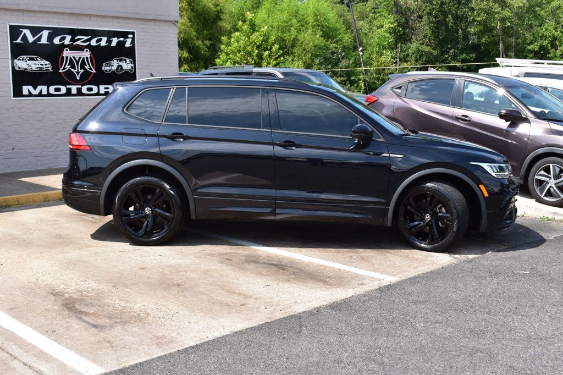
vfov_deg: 29.8
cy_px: 188
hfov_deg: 43.6
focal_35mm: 45
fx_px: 703
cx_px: 282
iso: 400
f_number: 11
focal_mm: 30
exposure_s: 1/400
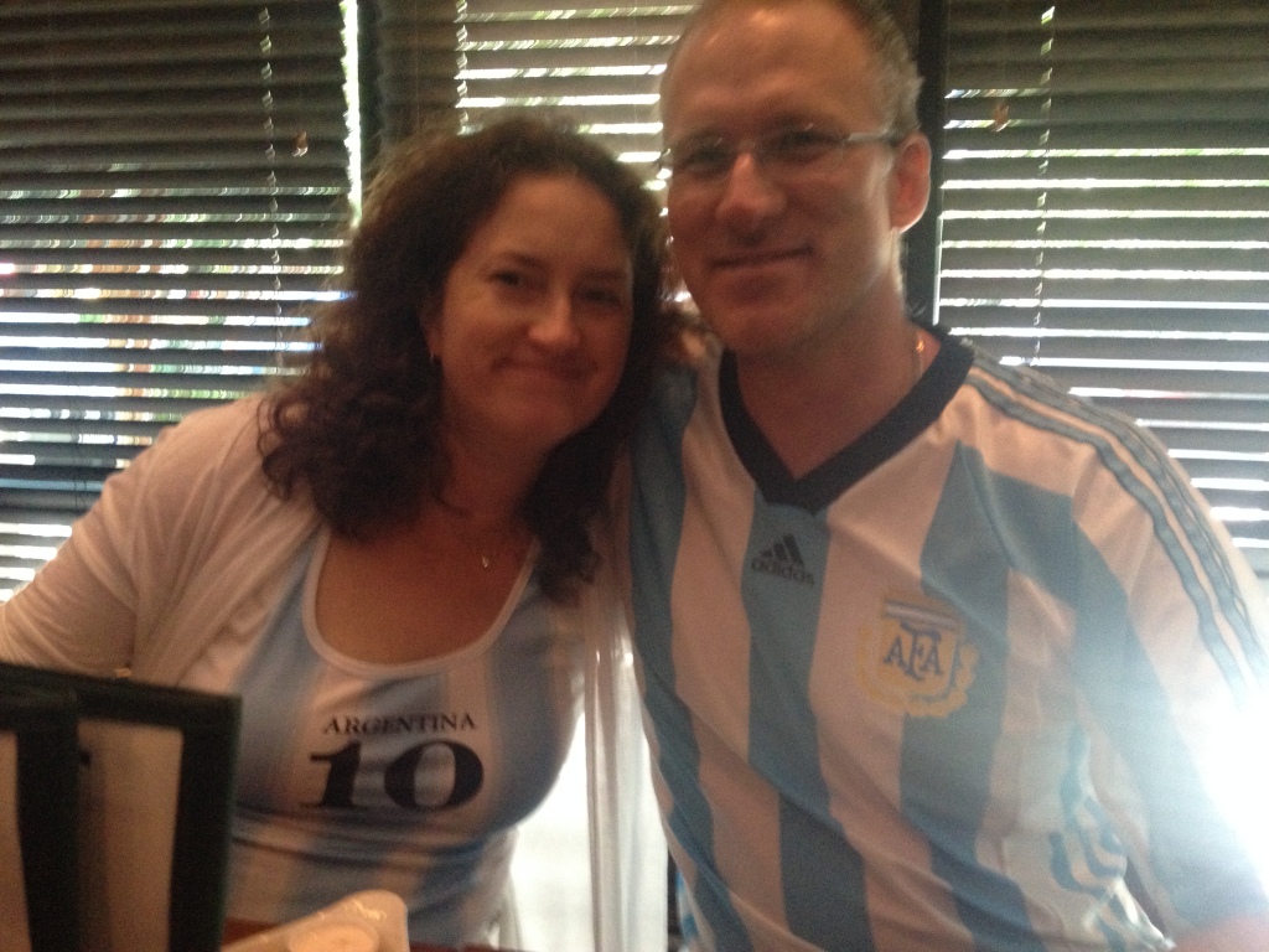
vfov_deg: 40.7
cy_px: 476
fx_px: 1283
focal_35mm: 35
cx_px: 634
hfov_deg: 52.6
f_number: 2.4
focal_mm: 4.28
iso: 400
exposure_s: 1/20
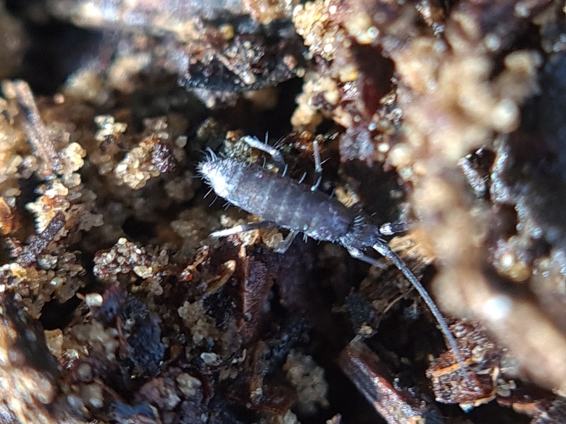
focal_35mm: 26
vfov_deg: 53.1
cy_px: 212
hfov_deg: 67.3
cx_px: 283
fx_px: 425
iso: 64
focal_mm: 5.4
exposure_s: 1/50
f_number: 1.8
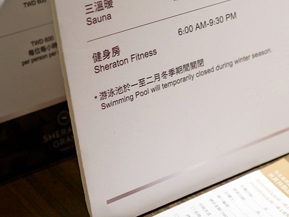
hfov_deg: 19.0
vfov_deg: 14.2
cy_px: -3
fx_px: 861
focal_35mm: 103
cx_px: 169
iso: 250
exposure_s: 1/60
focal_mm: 25
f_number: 1.8
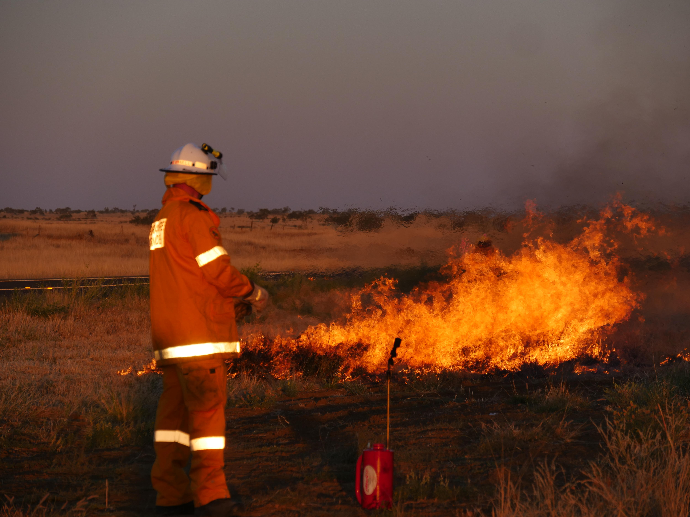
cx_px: 345
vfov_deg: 7.7
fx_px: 3867
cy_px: 258
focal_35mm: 194
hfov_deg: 10.2
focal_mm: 97
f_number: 6.3
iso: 200
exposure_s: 1/500
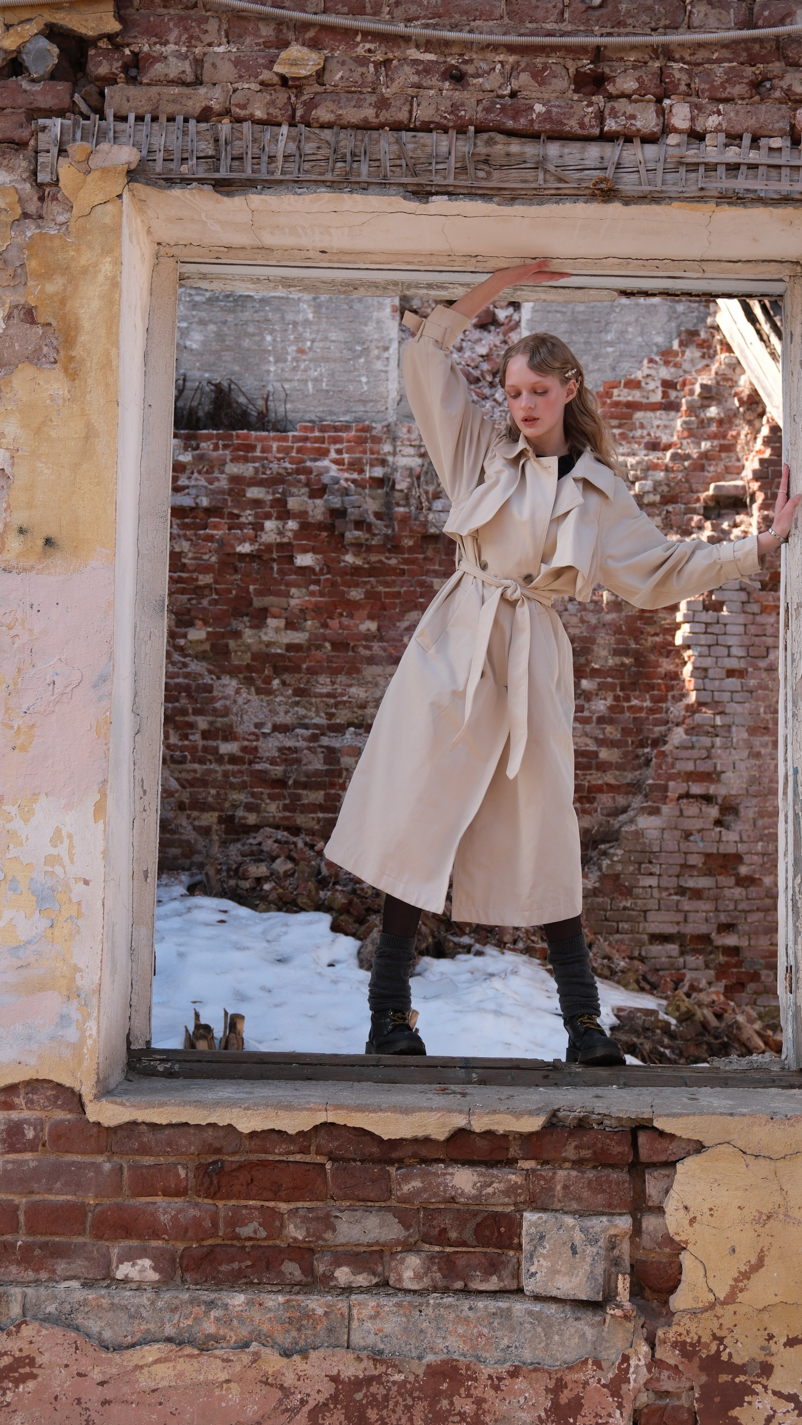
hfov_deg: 31.2
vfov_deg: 52.8
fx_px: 1436
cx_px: 435
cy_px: 712
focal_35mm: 38
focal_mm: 24.1
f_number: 3.4
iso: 200
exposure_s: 1/600
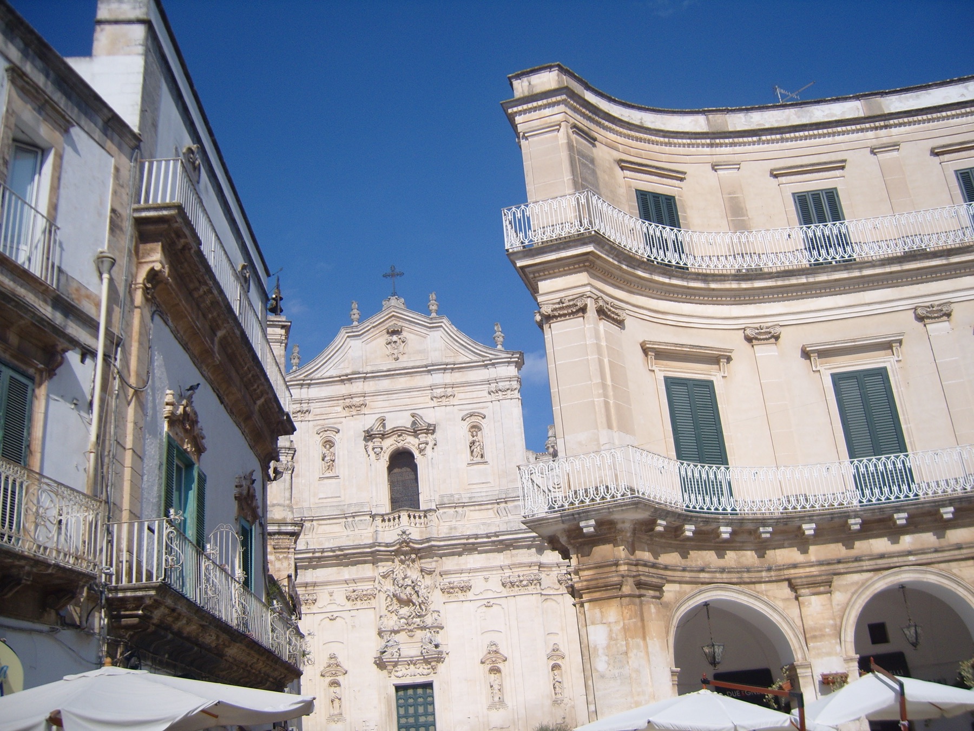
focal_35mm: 35
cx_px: 487
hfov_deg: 52.6
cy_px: 366
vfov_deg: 40.7
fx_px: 985
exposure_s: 1/500
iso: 80
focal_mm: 7.4
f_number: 7.1
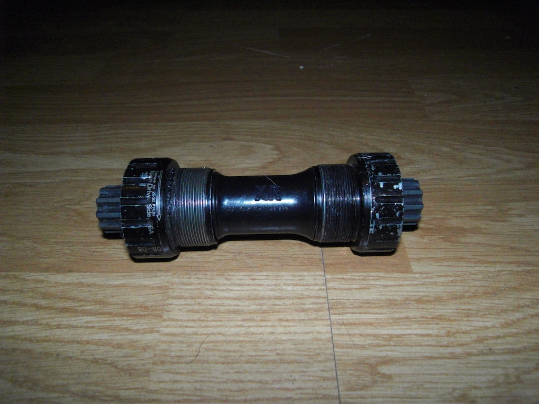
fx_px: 374
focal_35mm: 24
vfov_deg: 56.8
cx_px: 270
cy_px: 202
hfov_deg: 71.6
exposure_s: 1/160
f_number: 7.3
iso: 400
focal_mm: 4.3
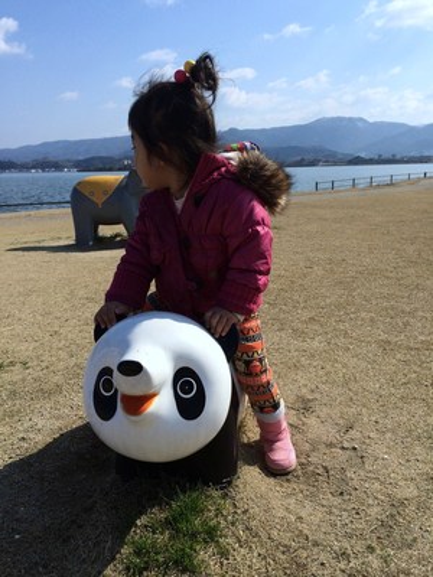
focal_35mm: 30
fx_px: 500
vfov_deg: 60.0
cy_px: 288
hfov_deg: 46.8
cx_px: 216
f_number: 2.2
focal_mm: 4.12
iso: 40
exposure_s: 1/4115
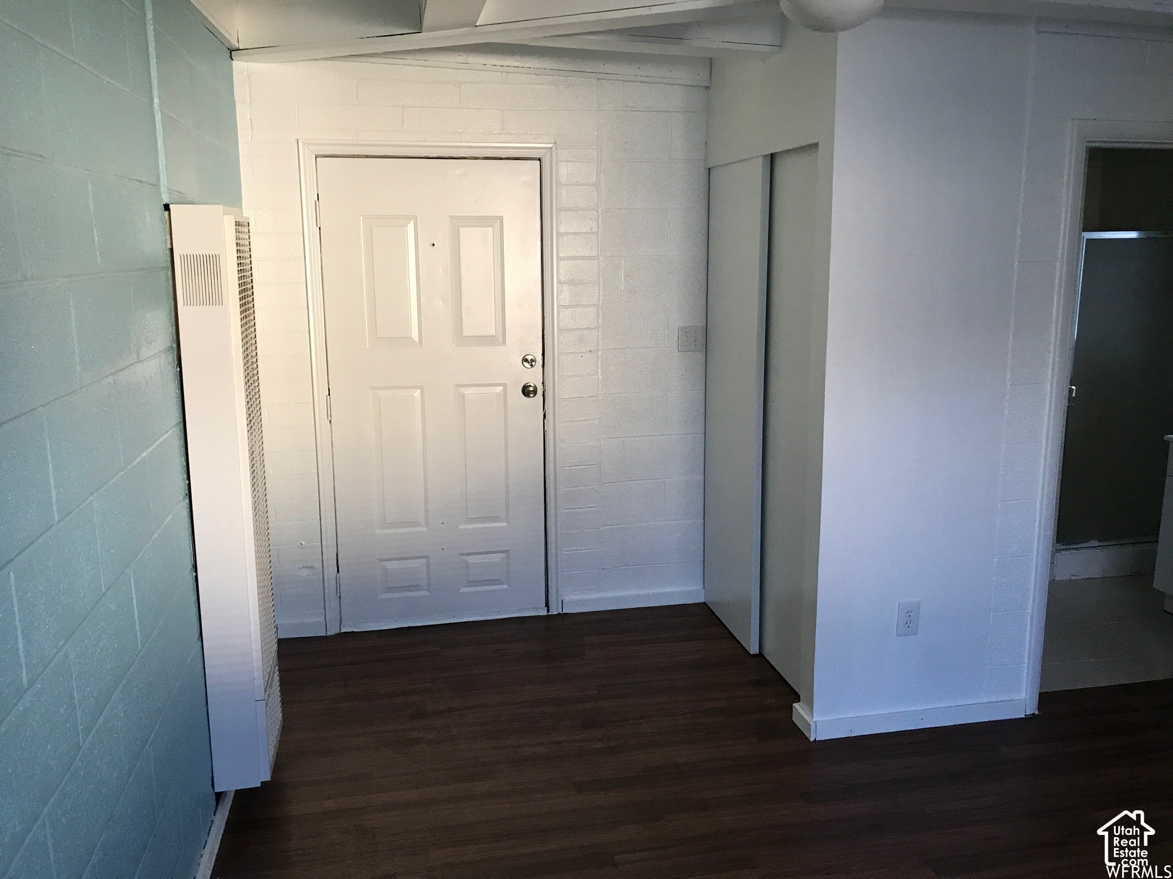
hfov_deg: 63.4
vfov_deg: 49.7
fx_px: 949
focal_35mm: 28
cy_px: 440
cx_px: 586
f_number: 1.8
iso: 40
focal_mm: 3.99
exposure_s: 1/30
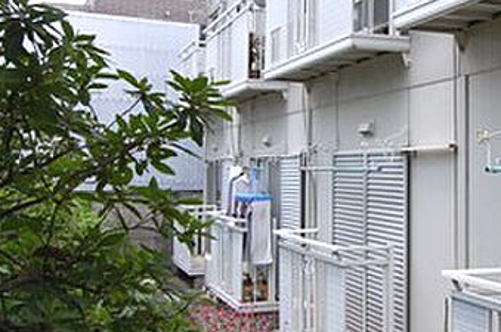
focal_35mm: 51
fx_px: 709
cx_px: 374
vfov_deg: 26.2
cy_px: 100
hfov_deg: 38.0
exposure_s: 1/250
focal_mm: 18
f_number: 8
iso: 200
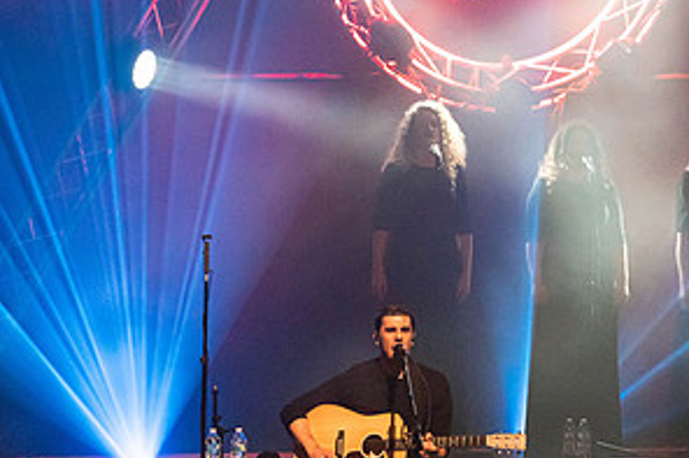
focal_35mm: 392
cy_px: 64
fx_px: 7498
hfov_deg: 5.3
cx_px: 470
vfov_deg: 3.5
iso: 6400
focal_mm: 200
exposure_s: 1/250
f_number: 5.6
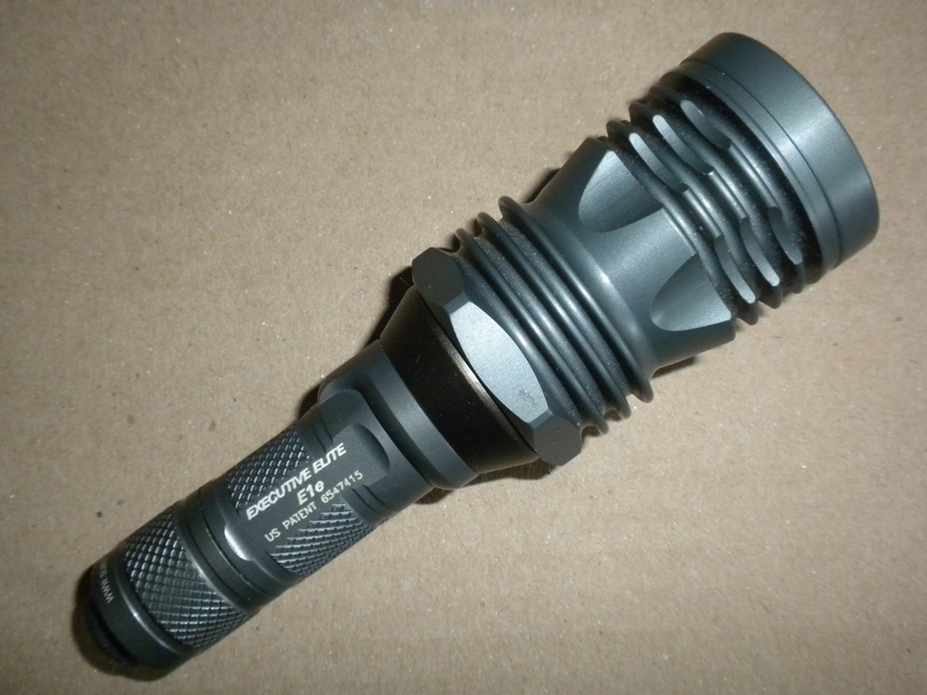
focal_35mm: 37
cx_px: 464
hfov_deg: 50.1
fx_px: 991
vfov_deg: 38.7
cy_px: 348
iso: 400
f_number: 10
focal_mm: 6.6
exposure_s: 1/30
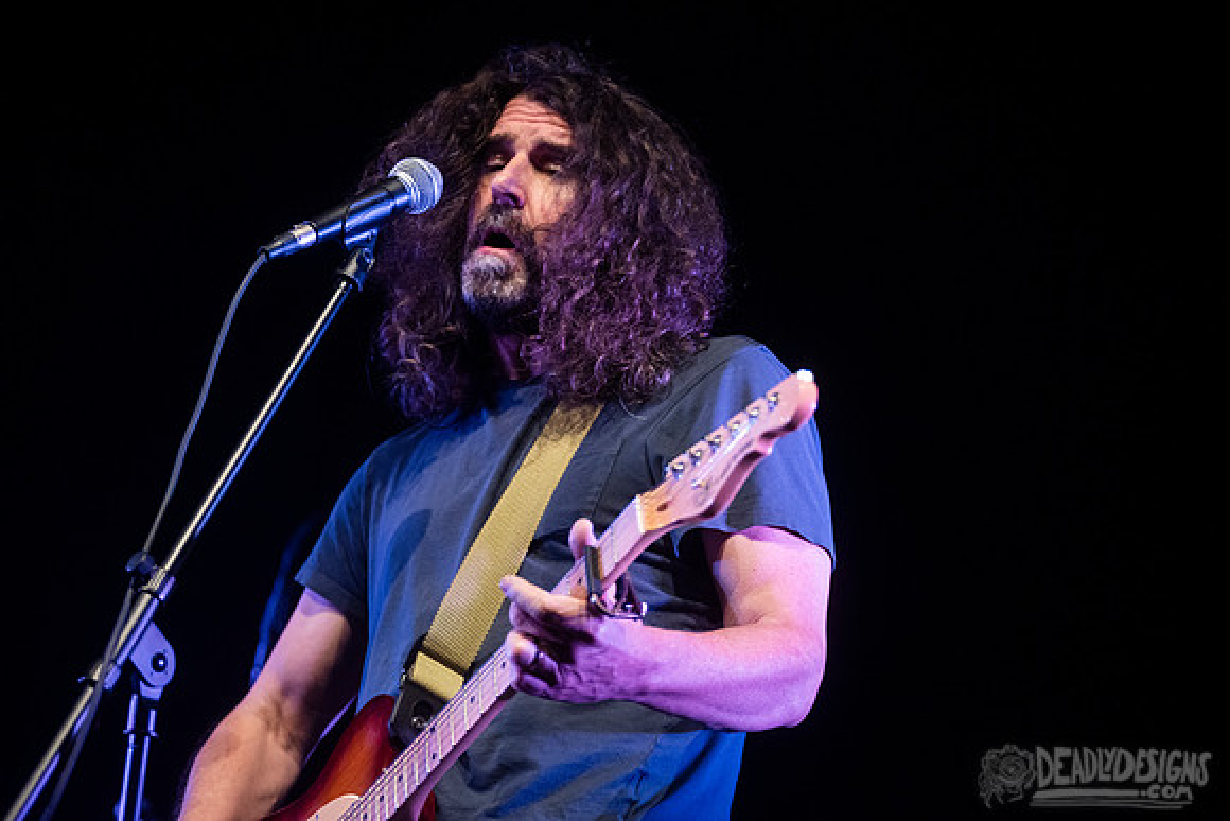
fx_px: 3144
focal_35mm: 92
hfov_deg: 22.1
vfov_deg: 14.9
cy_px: 383
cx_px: 658
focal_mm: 86
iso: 2000
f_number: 3.2
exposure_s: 1/125
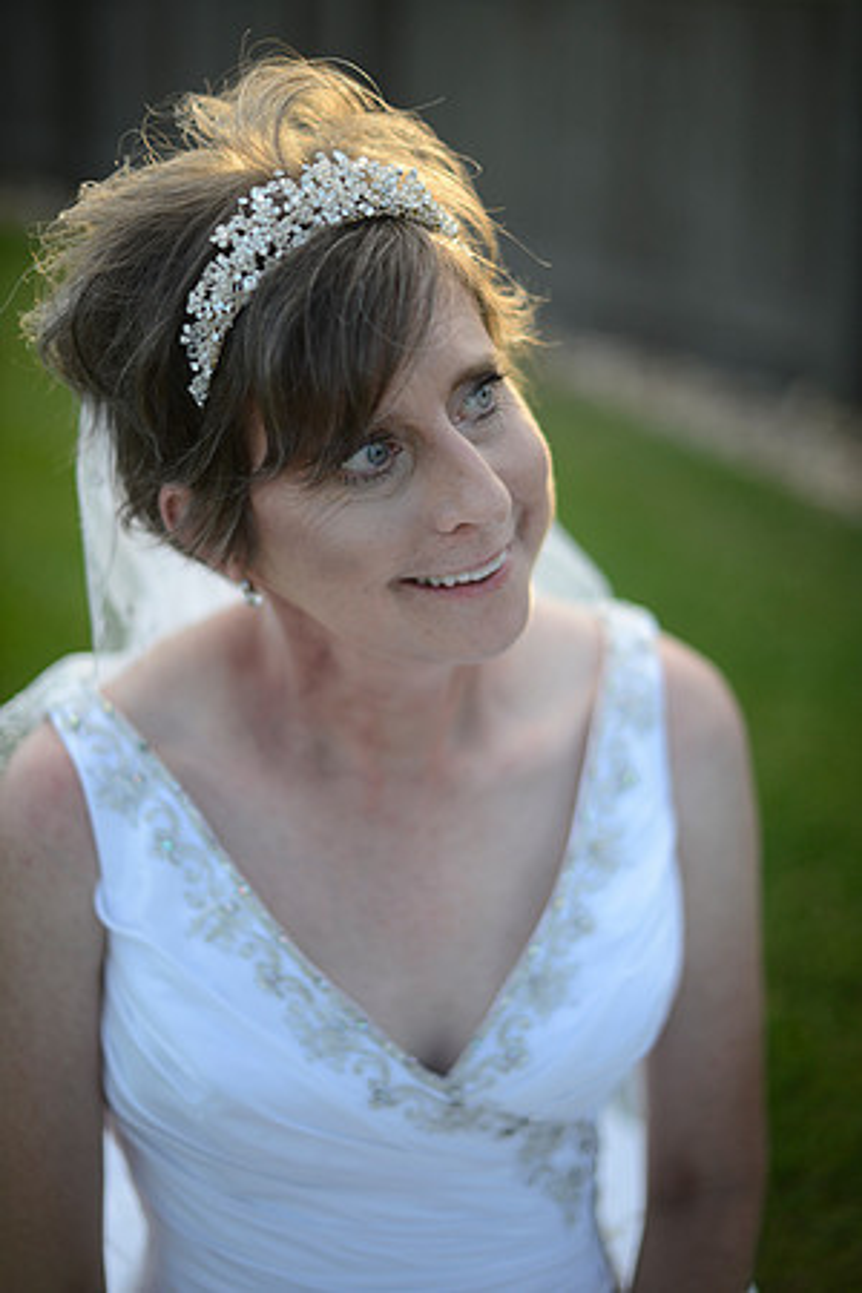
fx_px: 1796
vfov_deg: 39.6
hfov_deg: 27.0
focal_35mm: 50
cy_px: 646
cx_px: 431
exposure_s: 1/2500
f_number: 1.4
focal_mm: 50
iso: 400
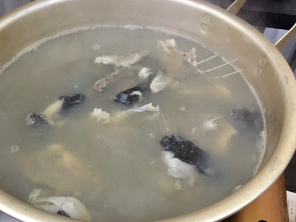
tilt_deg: -50.5
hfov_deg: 49.9
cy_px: 135
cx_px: 122
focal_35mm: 37
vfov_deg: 38.5
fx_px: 316
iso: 200
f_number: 2.2
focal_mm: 4.15
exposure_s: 1/33
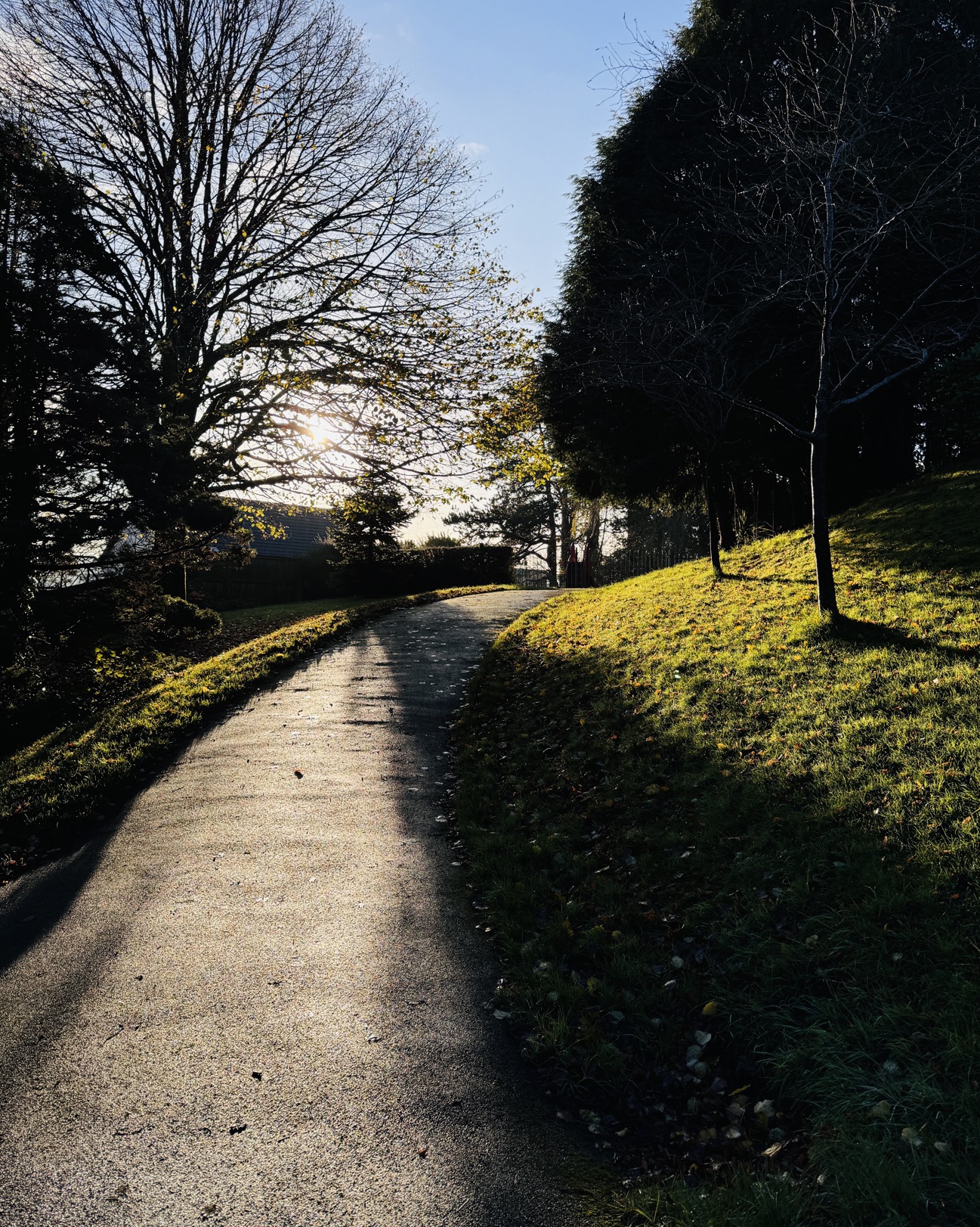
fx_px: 943
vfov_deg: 65.9
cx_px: 497
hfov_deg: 54.9
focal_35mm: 26
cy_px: 556
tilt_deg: +4.0
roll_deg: -2.5
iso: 80
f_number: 1.78
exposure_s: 1/2959
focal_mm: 6.76
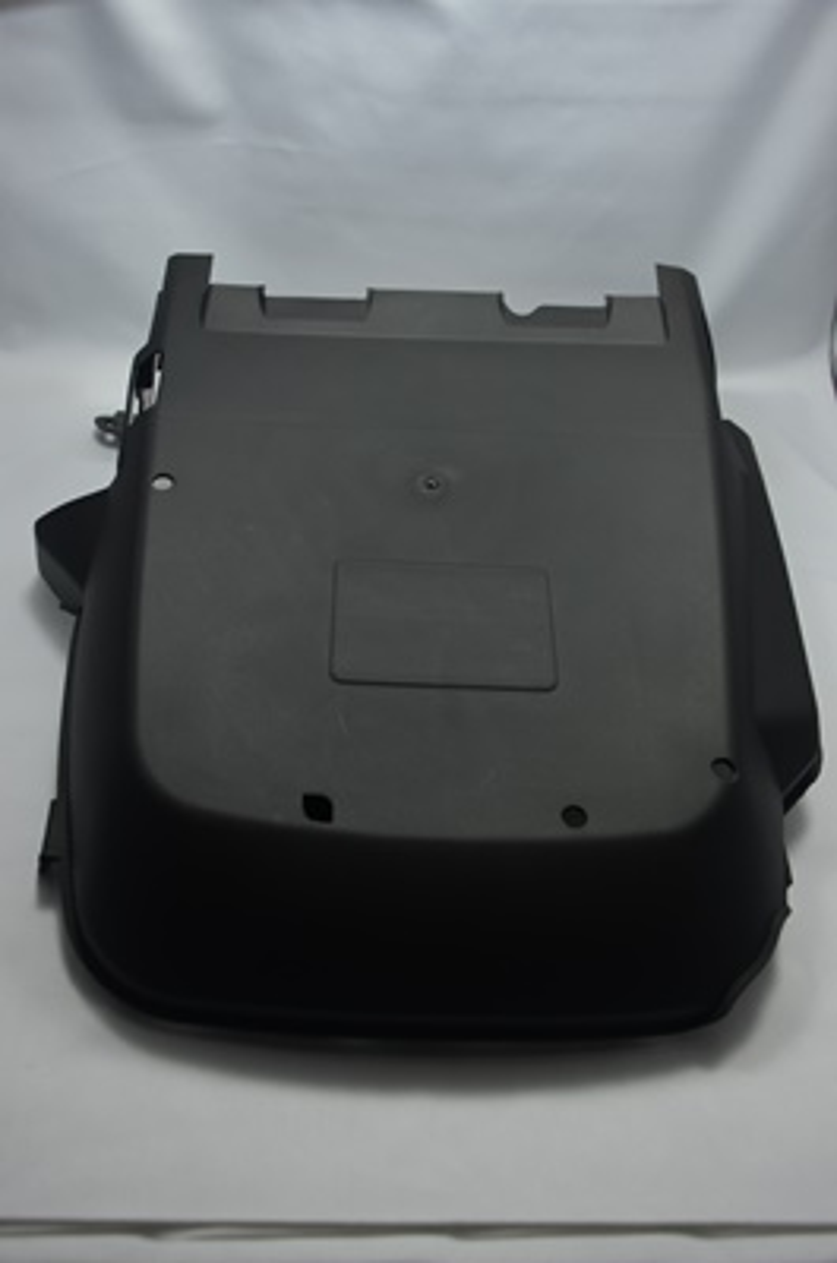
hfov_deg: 36.7
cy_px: 632
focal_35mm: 36
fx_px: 1261
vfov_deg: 53.2
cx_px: 418
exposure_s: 1/60
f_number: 6.3
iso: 160
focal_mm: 24
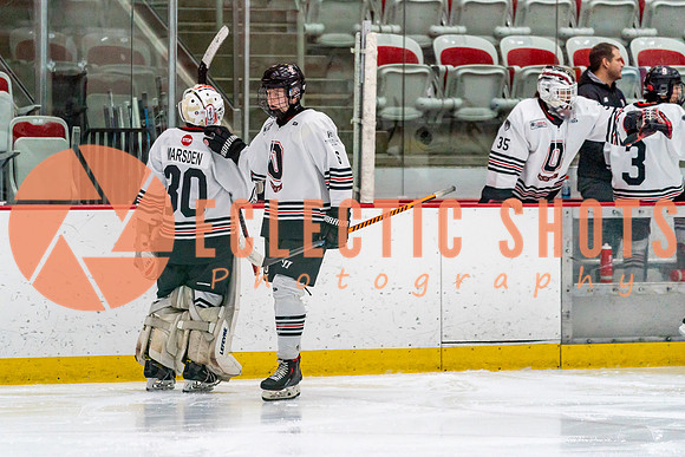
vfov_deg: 5.6
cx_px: 261
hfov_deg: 8.3
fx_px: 4708
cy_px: 228
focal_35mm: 247
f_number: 2.8
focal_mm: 200
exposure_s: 1/1250
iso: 3200
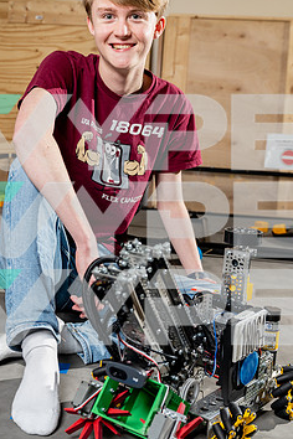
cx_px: 133
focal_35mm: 47
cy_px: 221
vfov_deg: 41.9
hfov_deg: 28.6
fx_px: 574
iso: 100
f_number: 4.5
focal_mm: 37
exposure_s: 1/250
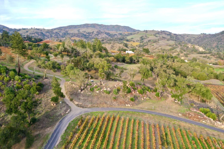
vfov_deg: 46.4
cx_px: 112
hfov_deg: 65.5
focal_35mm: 28
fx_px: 174
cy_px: 74
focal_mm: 10.26
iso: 100
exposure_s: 1/60
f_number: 6.3
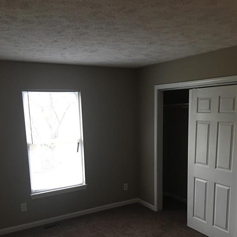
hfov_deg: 47.2
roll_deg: +1.6
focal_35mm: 35
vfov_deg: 46.4
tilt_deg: -8.9
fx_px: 271
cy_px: 159
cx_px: 116
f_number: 2.2
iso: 100
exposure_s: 1/15
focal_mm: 4.15
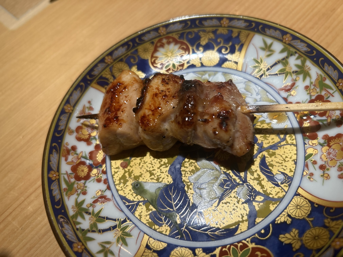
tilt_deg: -59.5
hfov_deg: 67.3
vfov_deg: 53.1
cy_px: 128
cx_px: 172
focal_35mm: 26
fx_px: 258
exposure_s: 1/100
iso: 50
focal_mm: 5.7
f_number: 1.5
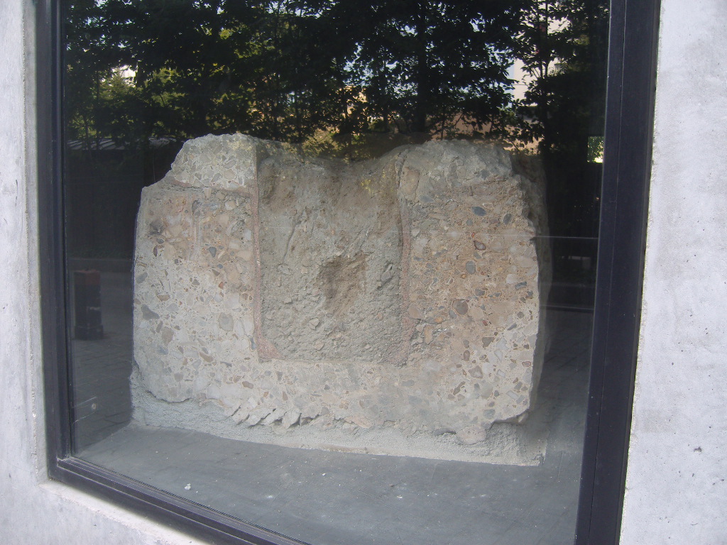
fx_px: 714
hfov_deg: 54.0
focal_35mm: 34
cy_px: 272
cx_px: 364
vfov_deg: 41.8
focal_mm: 7.3
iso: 100
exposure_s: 1/125
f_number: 2.8
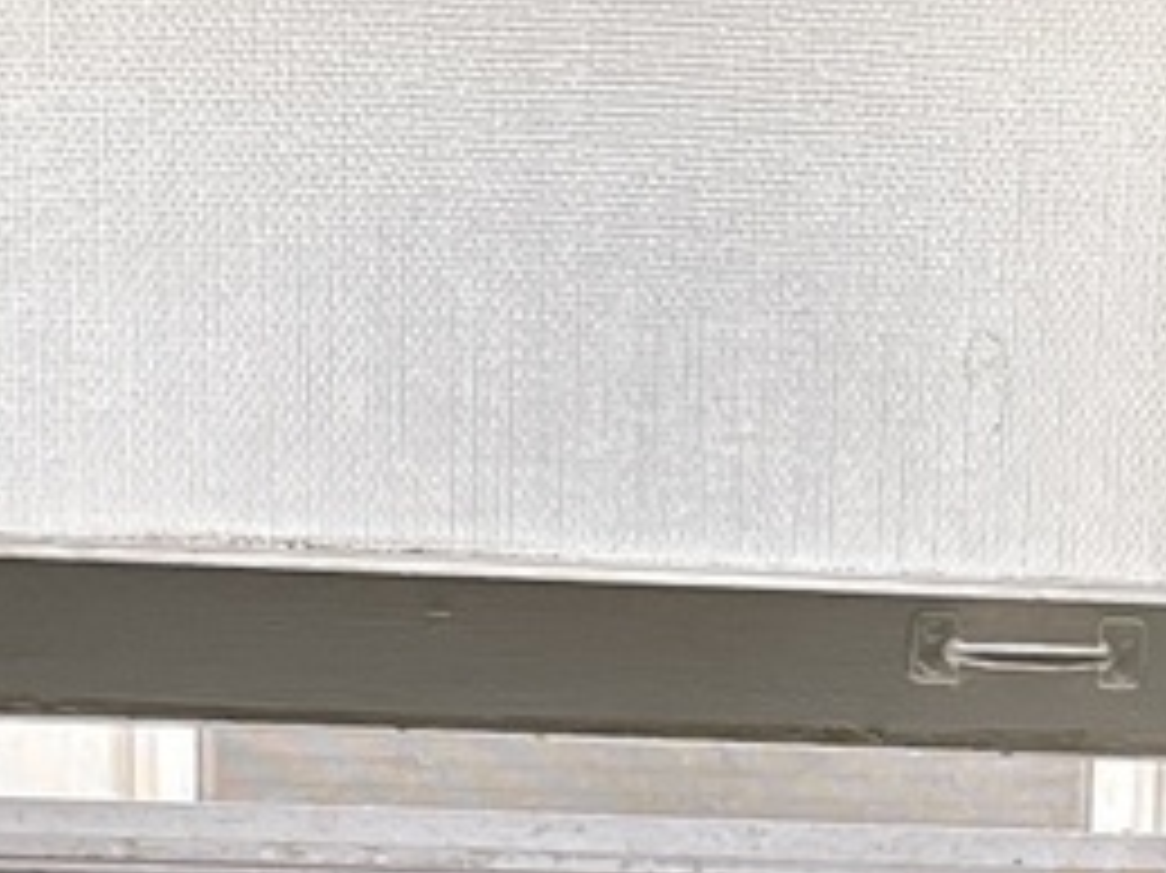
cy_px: 1490
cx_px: 1121
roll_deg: -2.5
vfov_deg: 10.2
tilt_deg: -17.9
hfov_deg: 14.0
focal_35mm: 139
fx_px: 4680
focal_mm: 5.1
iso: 200
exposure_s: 1/60
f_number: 1.6
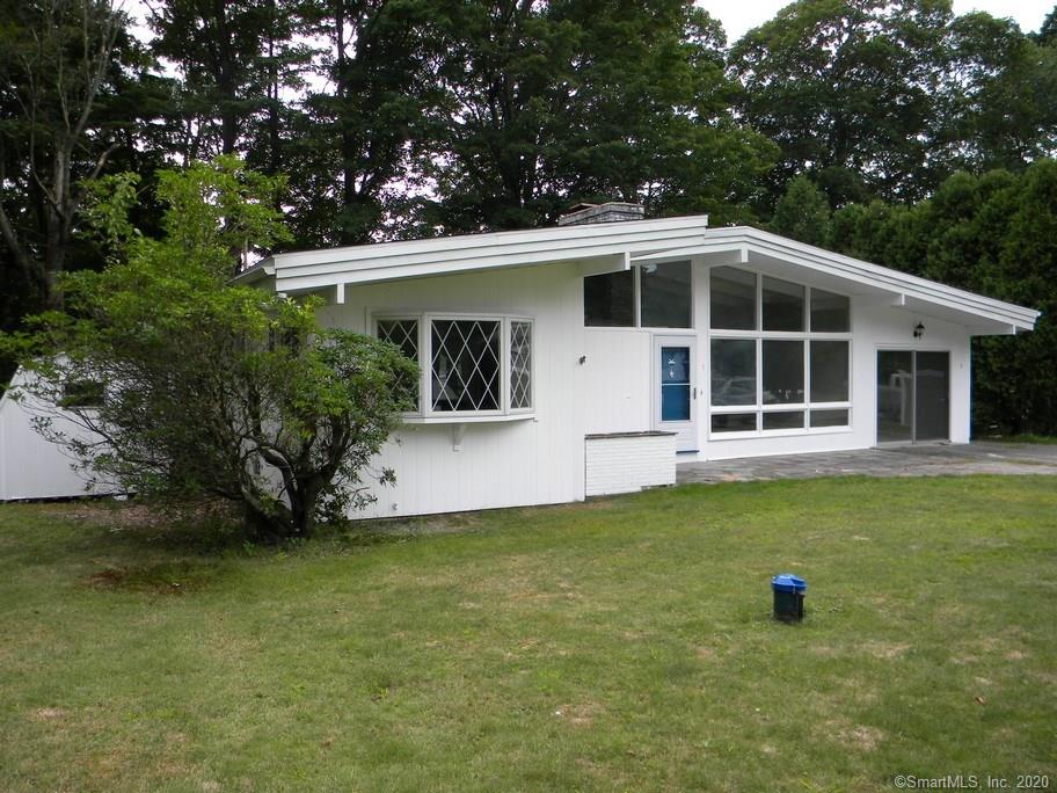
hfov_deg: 63.4
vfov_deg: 49.7
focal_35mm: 28
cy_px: 396
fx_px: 855
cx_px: 528
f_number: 3.5
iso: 80
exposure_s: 1/294
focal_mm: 5
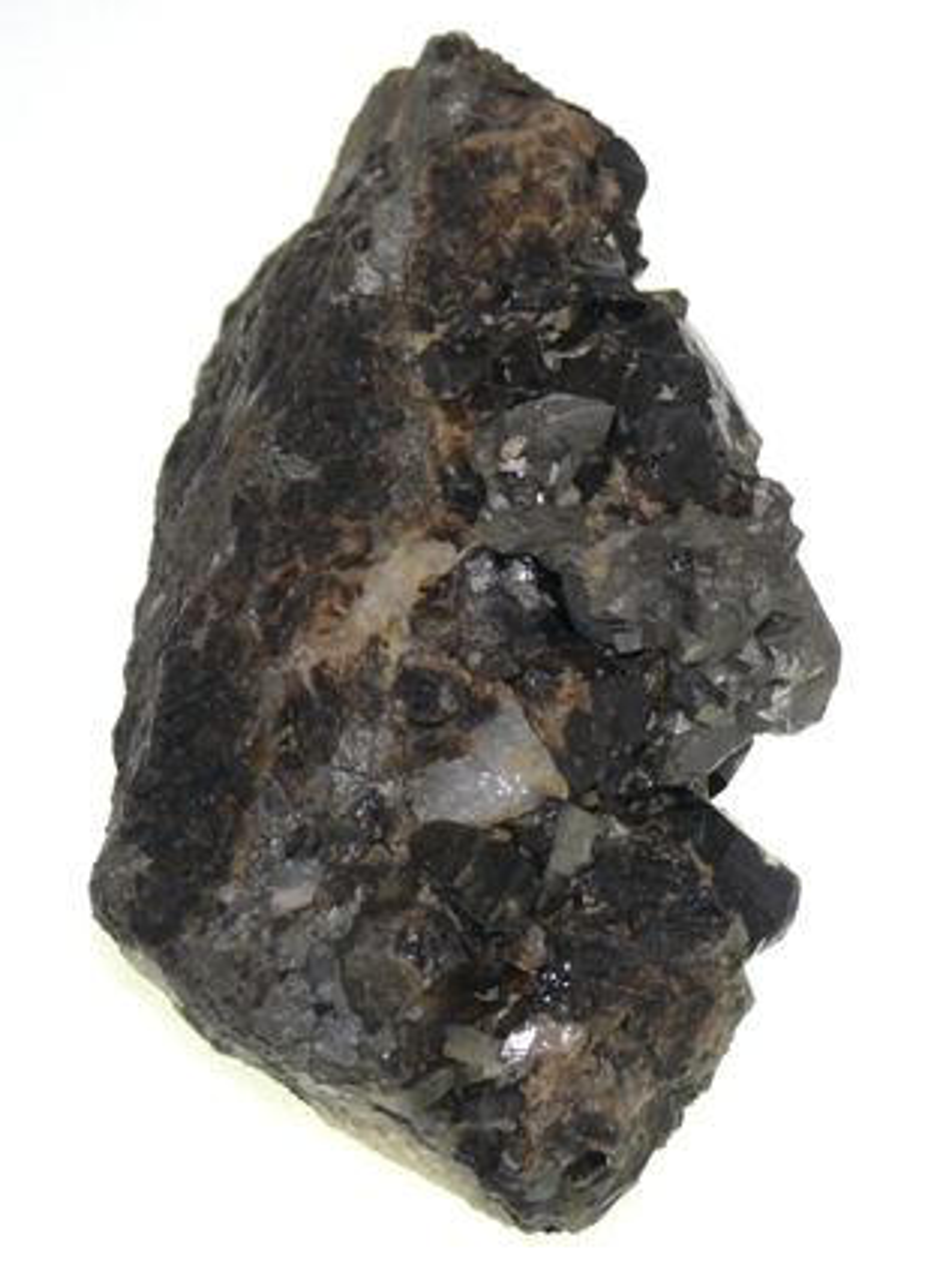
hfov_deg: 13.2
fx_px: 4103
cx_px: 474
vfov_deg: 17.6
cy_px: 637
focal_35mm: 112
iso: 100
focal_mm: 23.4
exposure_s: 1/200
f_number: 5
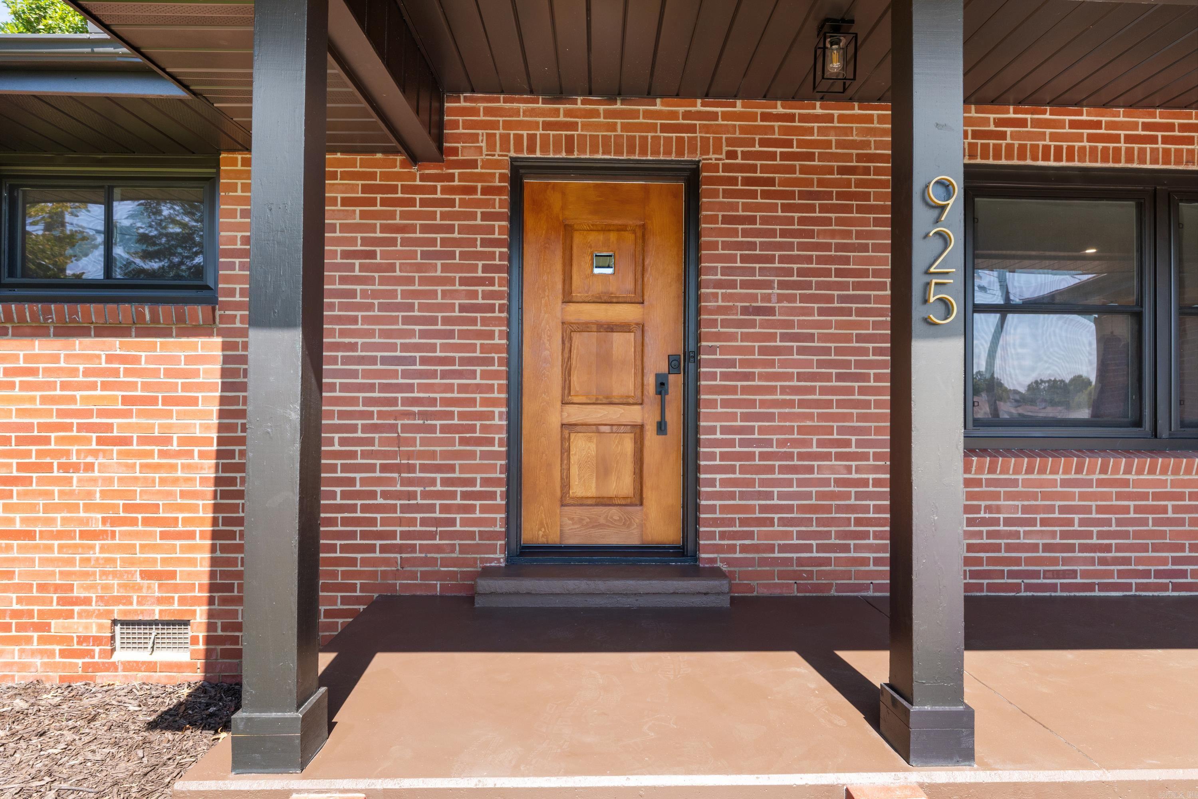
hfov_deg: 83.3
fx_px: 674
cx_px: 599
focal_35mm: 20
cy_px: 400
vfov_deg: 61.3
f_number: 8
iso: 320
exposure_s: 1/160
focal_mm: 13.5
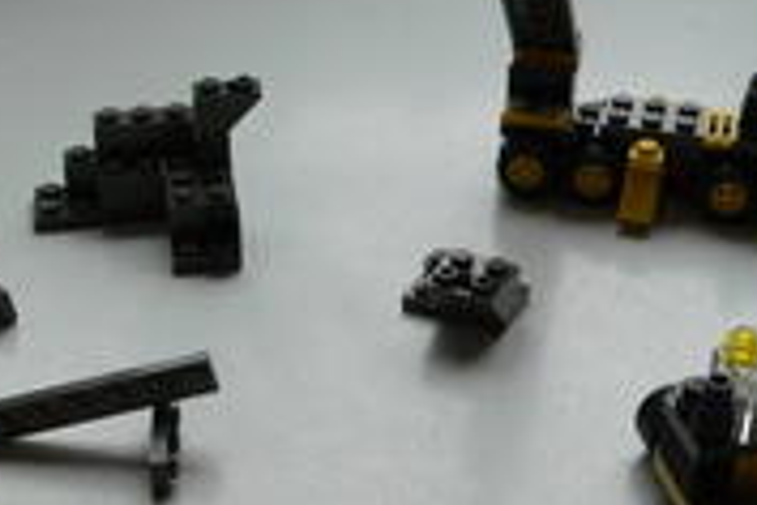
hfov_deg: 26.4
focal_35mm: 76
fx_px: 1598
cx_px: 222
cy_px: 377
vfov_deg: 17.8
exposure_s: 1/160
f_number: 4
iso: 400
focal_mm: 6
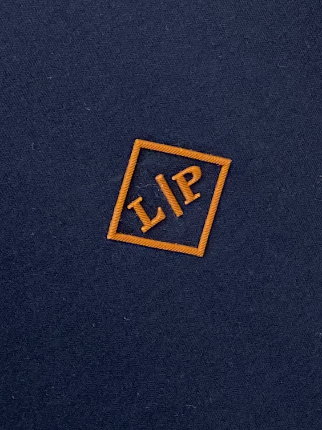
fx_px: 323
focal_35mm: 26
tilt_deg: -10.5
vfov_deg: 67.3
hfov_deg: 53.0
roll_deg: +24.0
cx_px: 161
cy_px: 215
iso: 125
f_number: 1.8
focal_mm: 4.25
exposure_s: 1/115
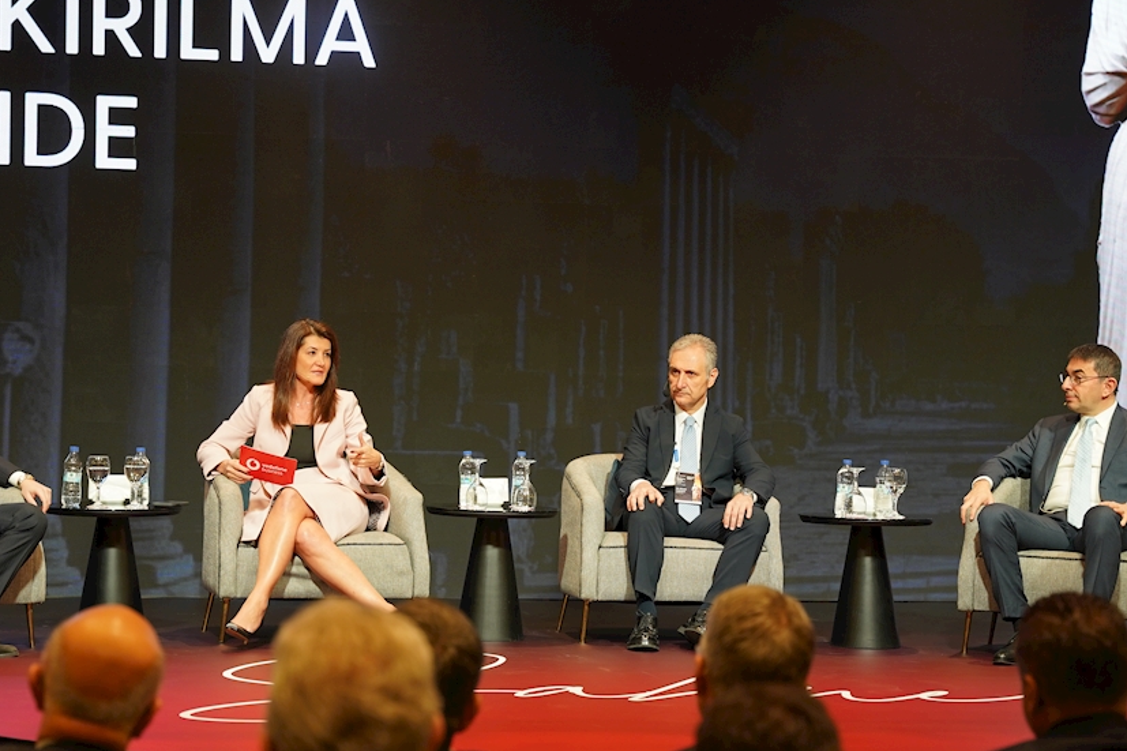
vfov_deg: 15.2
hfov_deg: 22.6
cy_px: 361
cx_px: 477
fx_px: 2817
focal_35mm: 90
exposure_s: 1/160
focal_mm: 62
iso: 640
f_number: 2.8
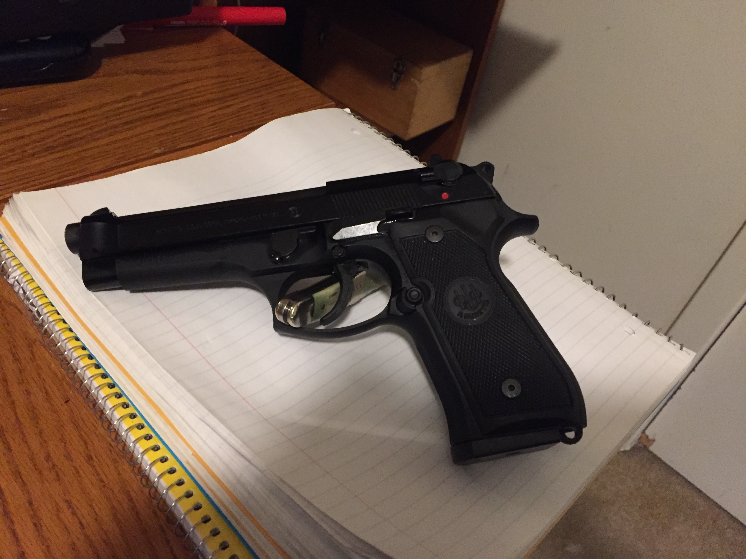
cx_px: 373
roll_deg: -13.1
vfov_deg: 48.2
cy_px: 280
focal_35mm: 29
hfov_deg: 61.7
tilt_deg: -41.9
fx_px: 625
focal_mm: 4.15
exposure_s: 1/15
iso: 320
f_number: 2.2
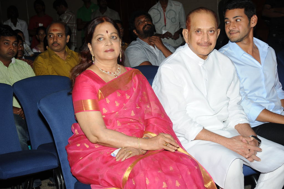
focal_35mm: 90
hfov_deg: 22.6
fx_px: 710
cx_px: 142
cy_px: 94
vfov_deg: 15.2
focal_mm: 90
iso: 500
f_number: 8
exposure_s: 1/125
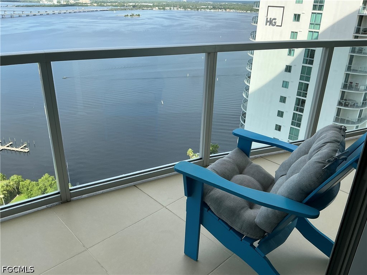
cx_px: 184
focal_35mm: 28
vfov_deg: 49.7
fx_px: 297
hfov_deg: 63.4
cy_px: 138
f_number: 1.8
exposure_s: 1/929
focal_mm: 3
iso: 25
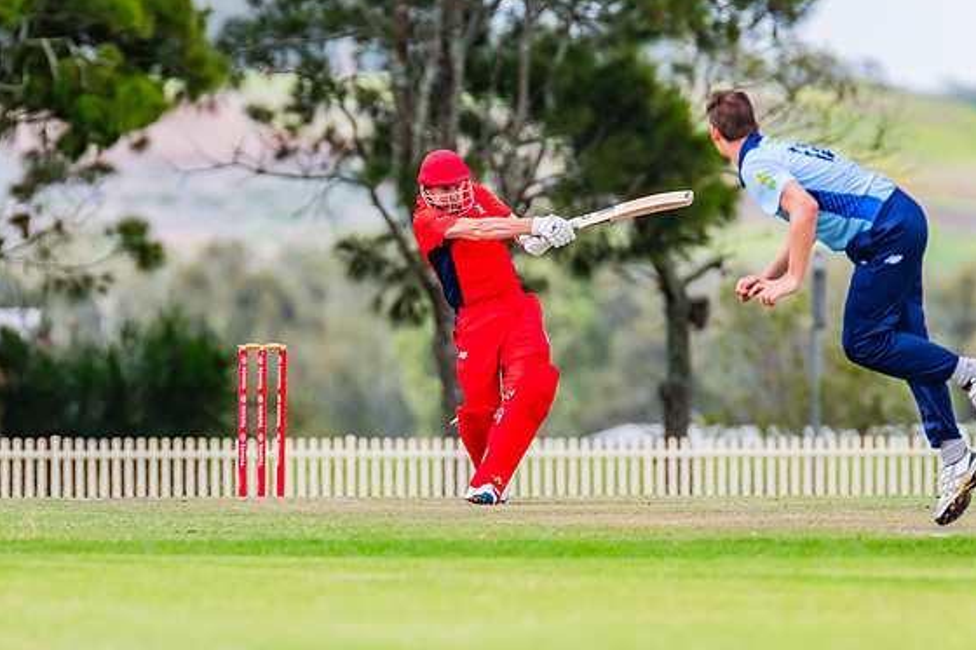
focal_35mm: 716
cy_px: 354
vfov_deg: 1.9
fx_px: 19405
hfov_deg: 2.9
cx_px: 424
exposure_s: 1/1250
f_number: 7.1
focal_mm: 600
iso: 800
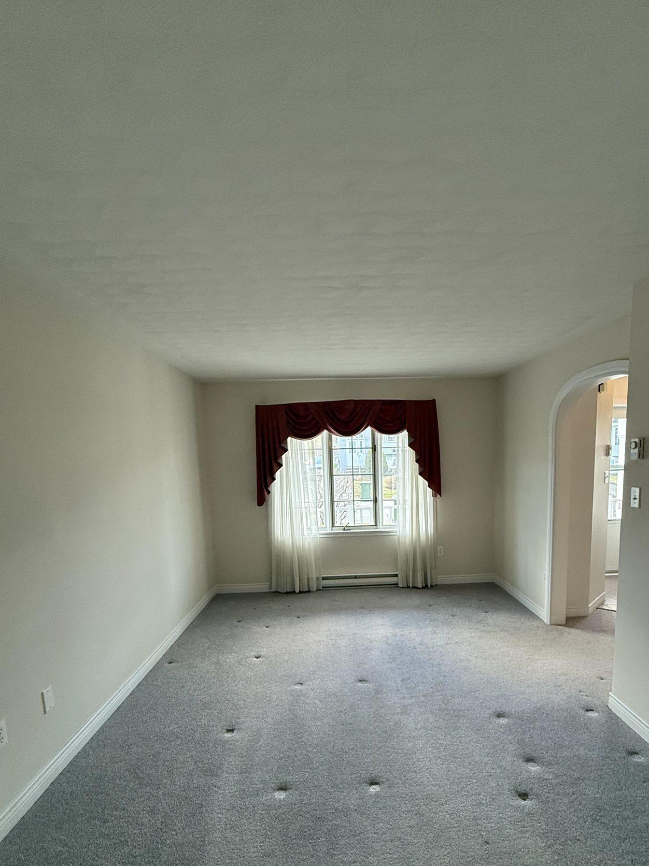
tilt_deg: -6.7
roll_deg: +0.6
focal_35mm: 18
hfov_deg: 71.4
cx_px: 362
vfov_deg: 86.7
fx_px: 450
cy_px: 517
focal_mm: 2.22
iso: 250
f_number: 2.2
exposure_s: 1/120
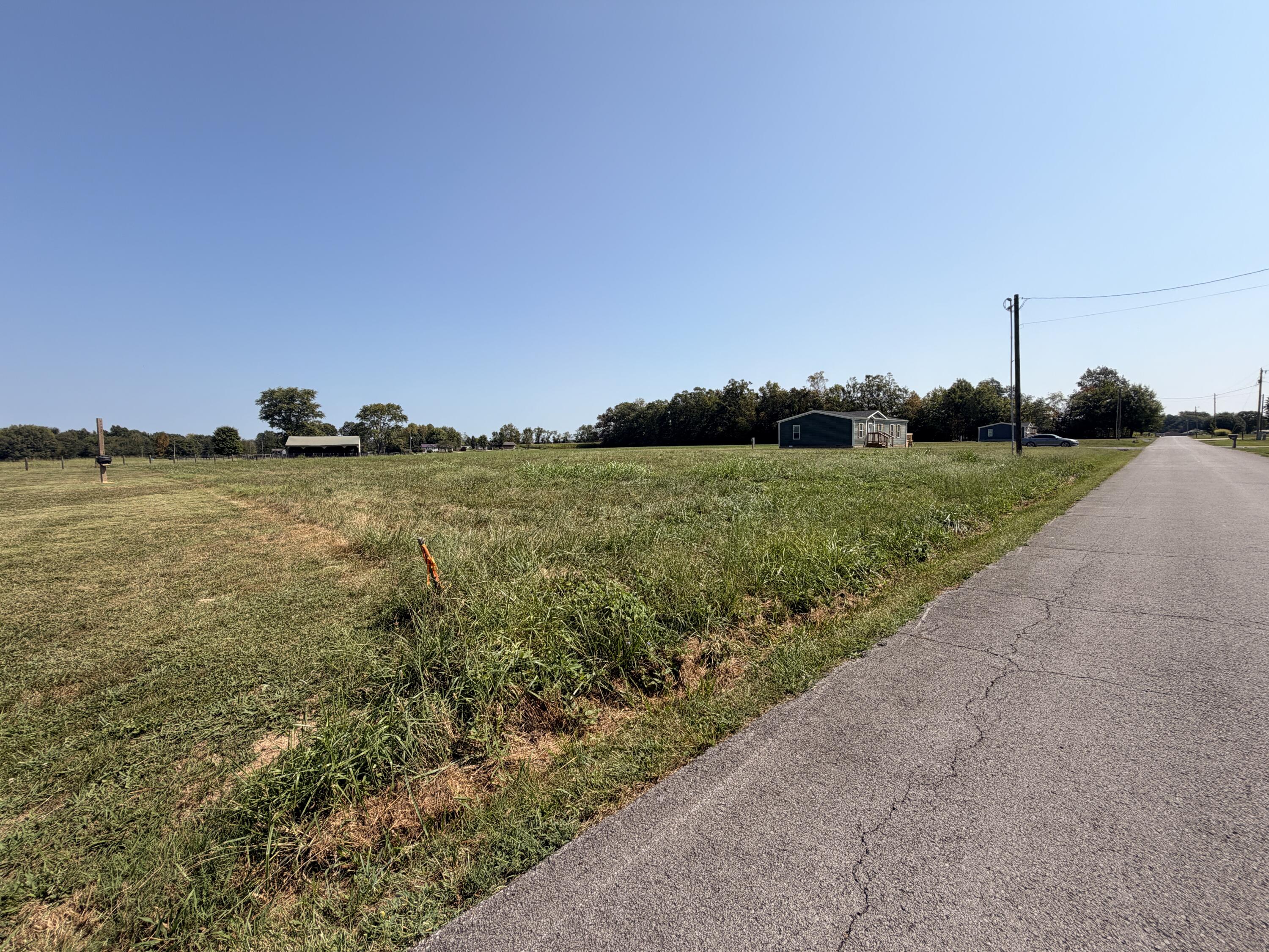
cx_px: 634
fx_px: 513
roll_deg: +0.7
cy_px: 476
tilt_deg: -4.5
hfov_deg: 102.1
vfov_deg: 85.7
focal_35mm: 14
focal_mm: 2.22
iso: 20
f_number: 2.2
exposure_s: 1/1087
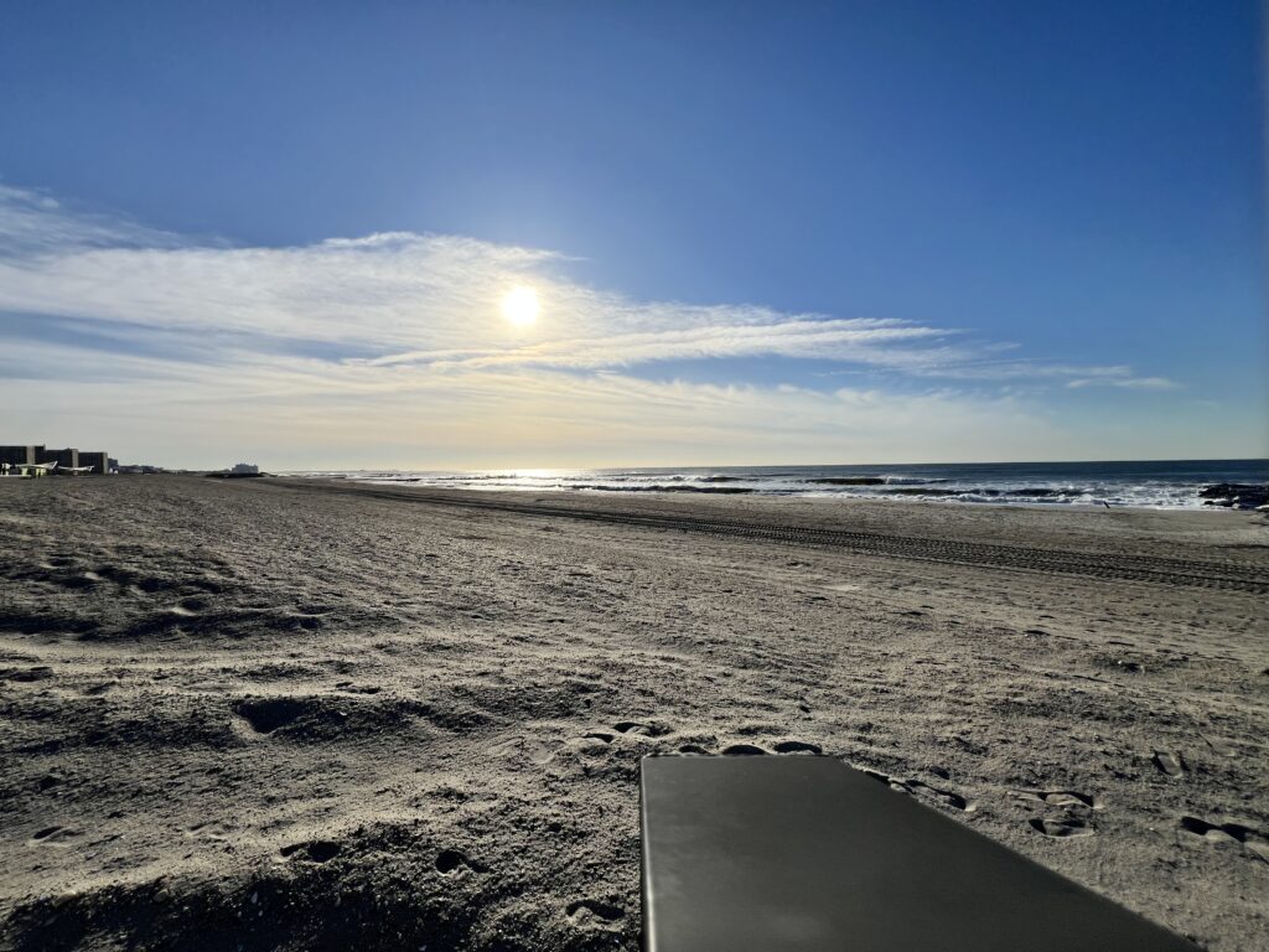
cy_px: 476
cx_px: 634
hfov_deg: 106.2
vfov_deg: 89.9
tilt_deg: -1.4
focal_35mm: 13
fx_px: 477
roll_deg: +1.0
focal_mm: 1.57
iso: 25
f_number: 1.8
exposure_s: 1/6494
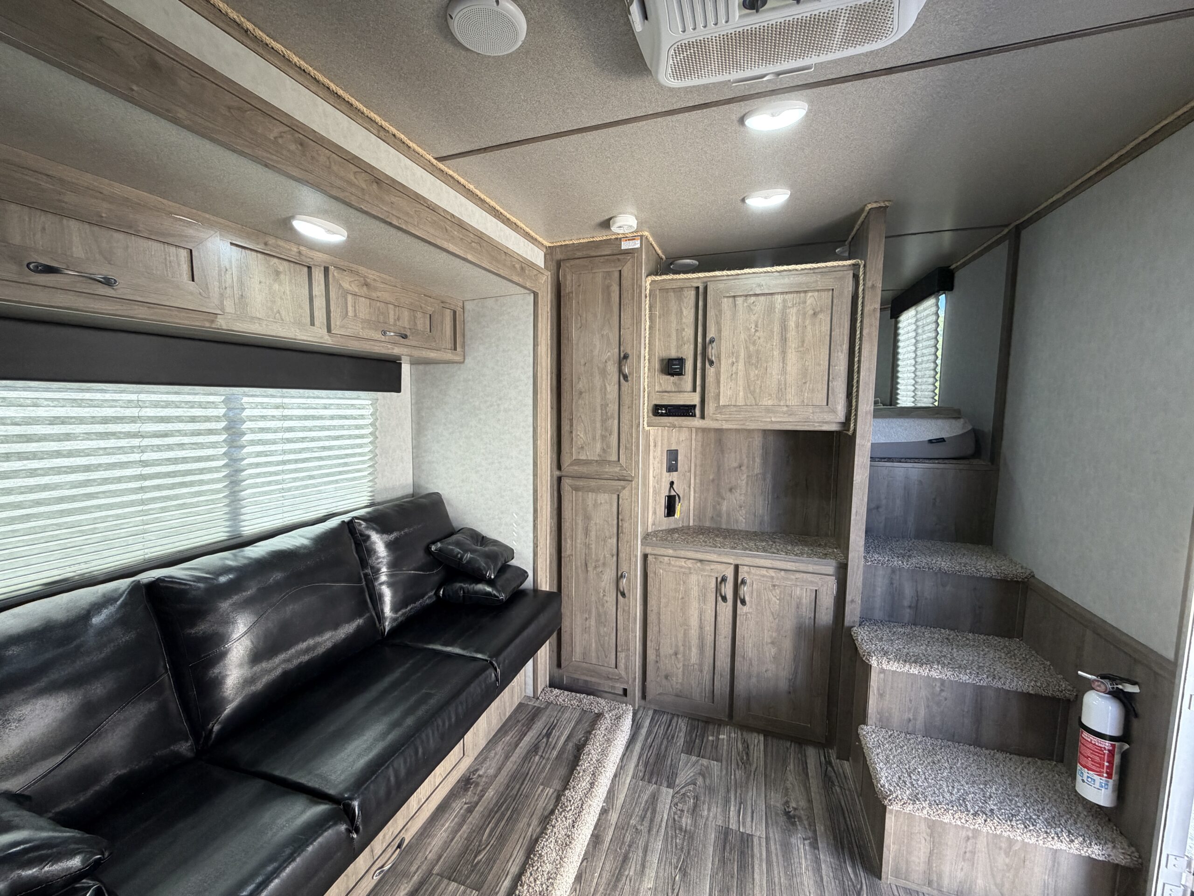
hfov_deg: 102.1
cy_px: 448
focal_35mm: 14
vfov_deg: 85.7
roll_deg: -1.3
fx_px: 483
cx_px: 597
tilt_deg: -5.4
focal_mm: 2.22
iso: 320
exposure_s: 1/121
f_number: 2.2
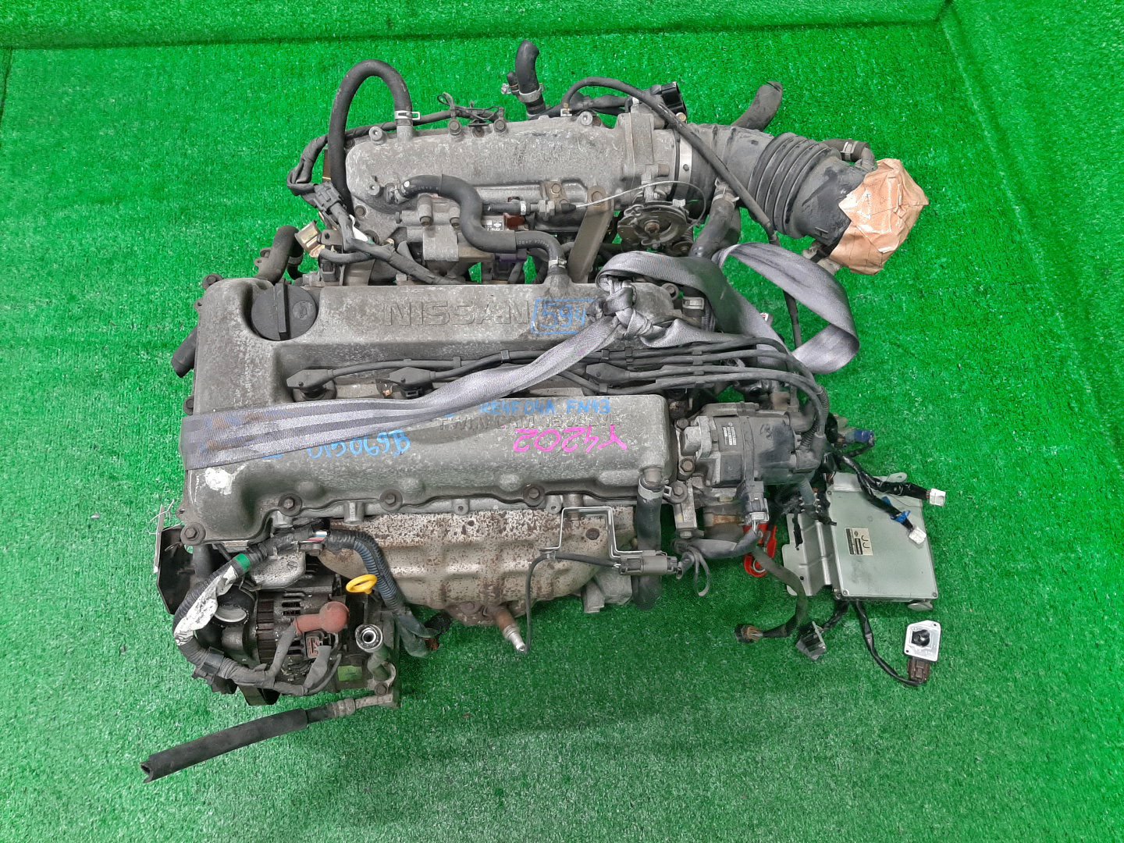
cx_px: 562
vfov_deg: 53.1
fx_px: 844
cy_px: 422
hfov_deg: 67.3
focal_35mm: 26
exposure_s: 1/50
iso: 157
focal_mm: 3.93
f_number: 1.7
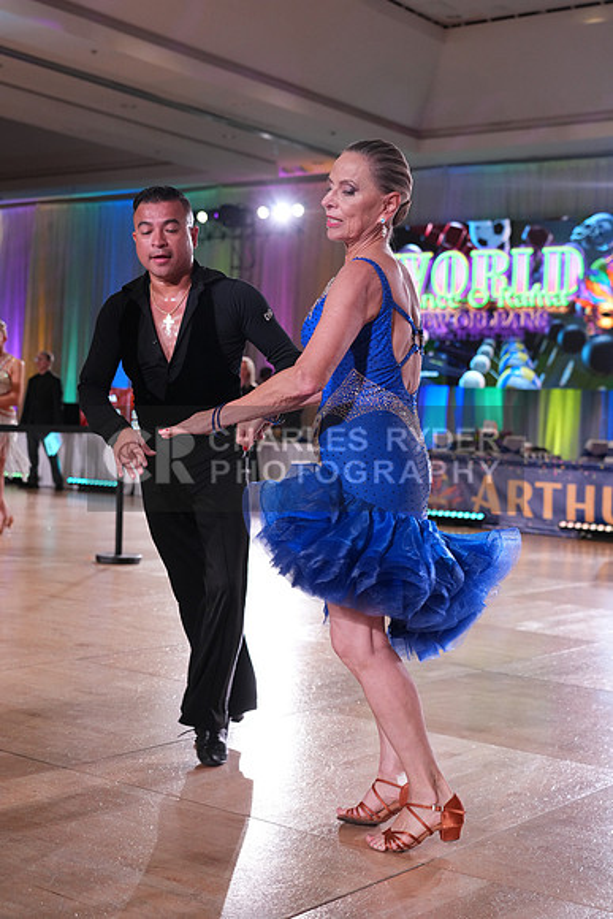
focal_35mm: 51
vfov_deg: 38.9
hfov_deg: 26.5
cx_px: 306
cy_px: 460
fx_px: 1302
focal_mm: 51
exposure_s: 1/500
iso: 2500
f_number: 4
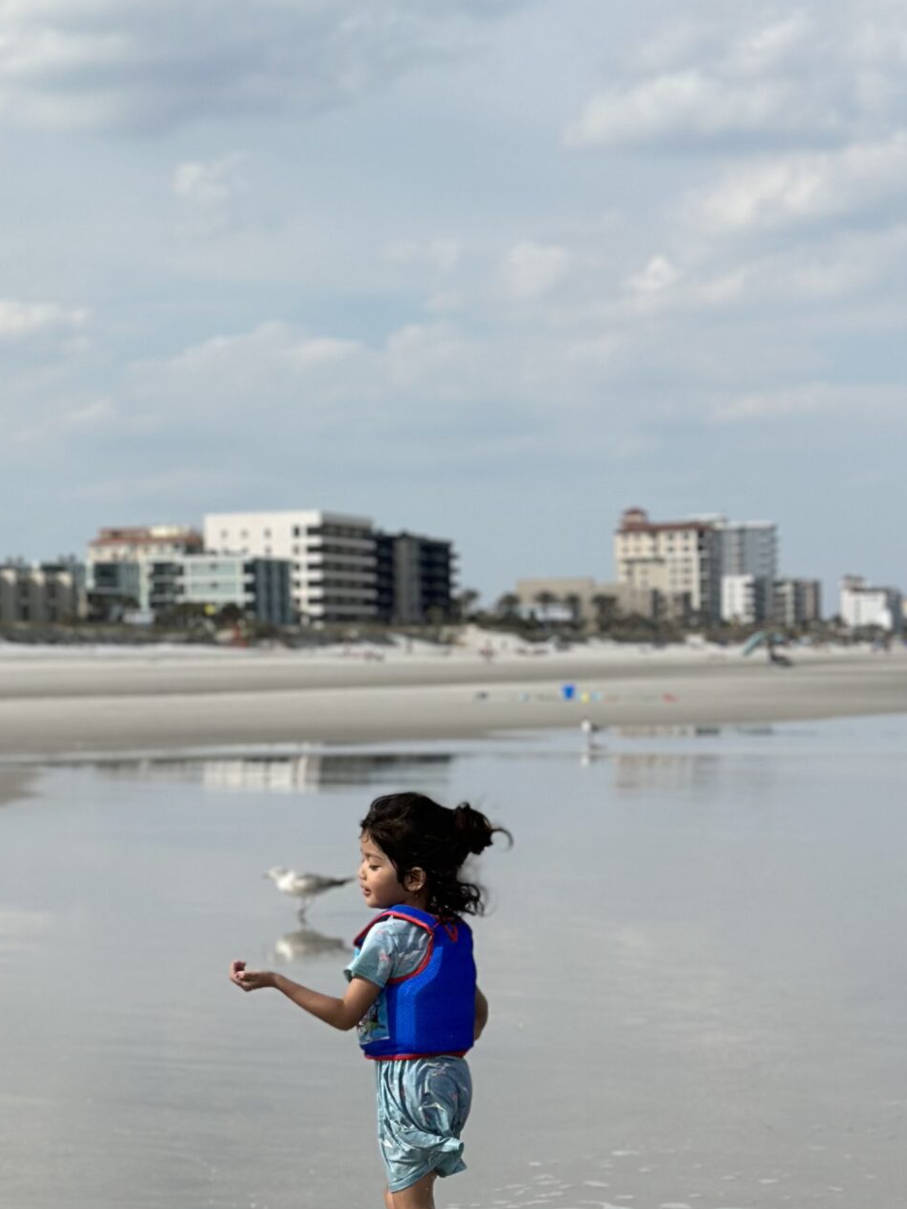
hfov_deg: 15.4
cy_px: 995
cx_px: 276
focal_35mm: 96
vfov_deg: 20.2
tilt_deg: -7.0
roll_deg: -0.4
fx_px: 3354
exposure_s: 1/10870
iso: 100
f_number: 1.78
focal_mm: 6.86
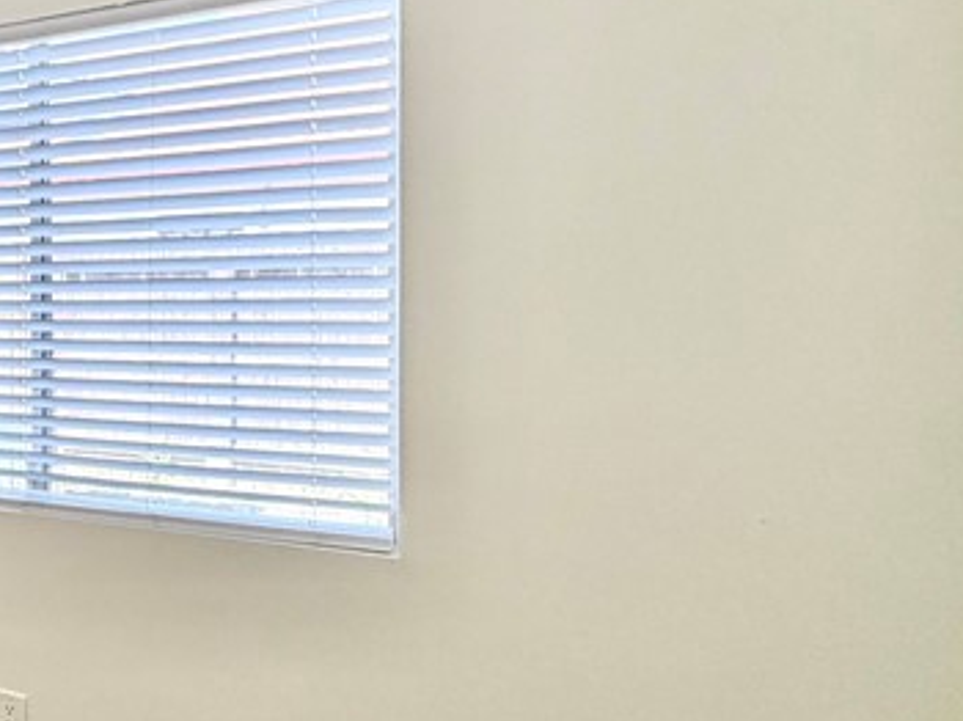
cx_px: -402
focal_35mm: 41
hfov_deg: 30.7
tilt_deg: -1.9
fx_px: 1140
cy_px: 314
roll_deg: +1.4
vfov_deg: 35.0
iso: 125
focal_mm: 2.22
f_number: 2.2
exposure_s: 1/120
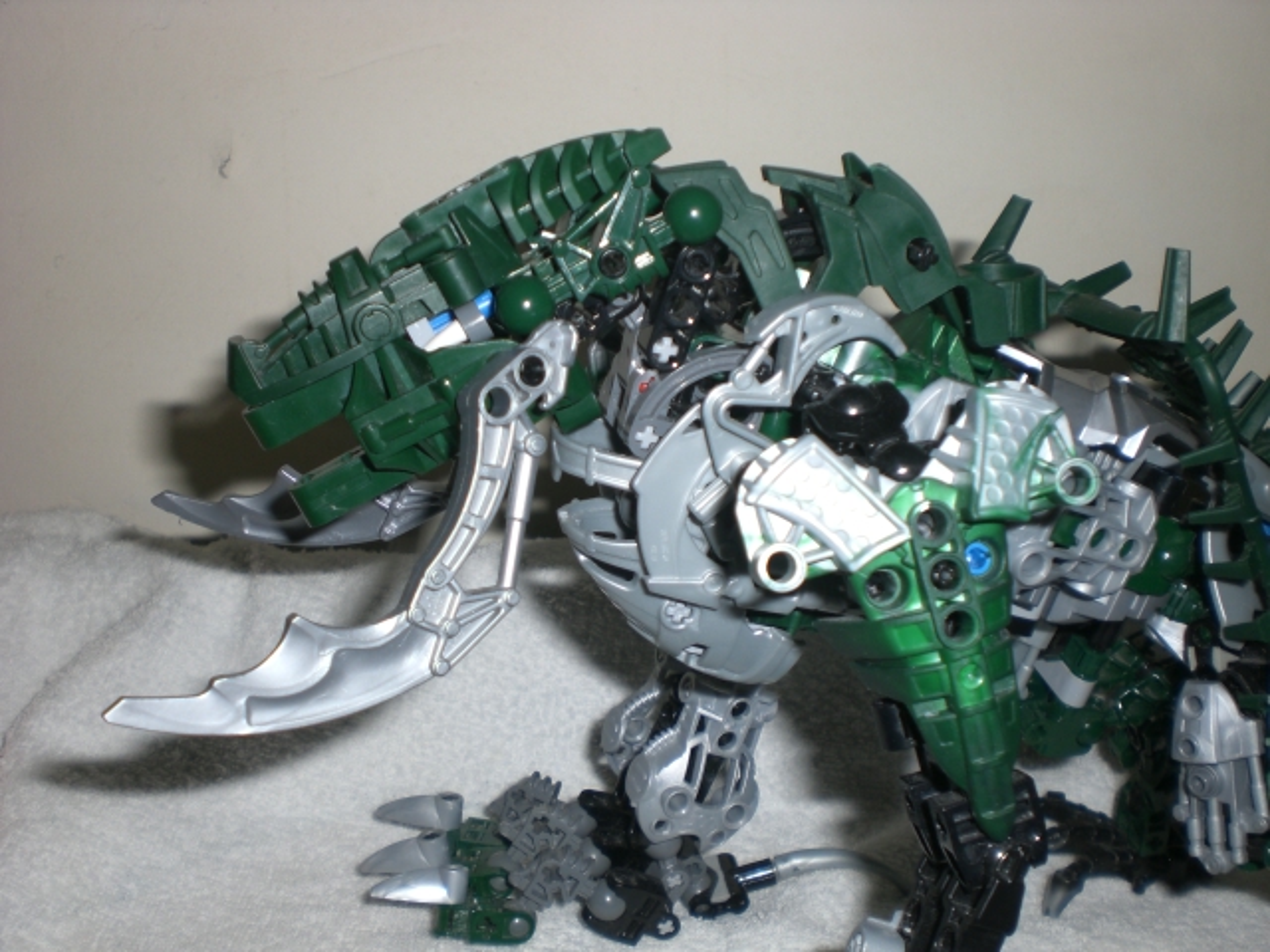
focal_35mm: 38
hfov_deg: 49.0
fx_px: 1394
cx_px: 635
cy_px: 476
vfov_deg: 37.7
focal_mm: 6.3
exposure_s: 1/60
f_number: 3.1
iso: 50
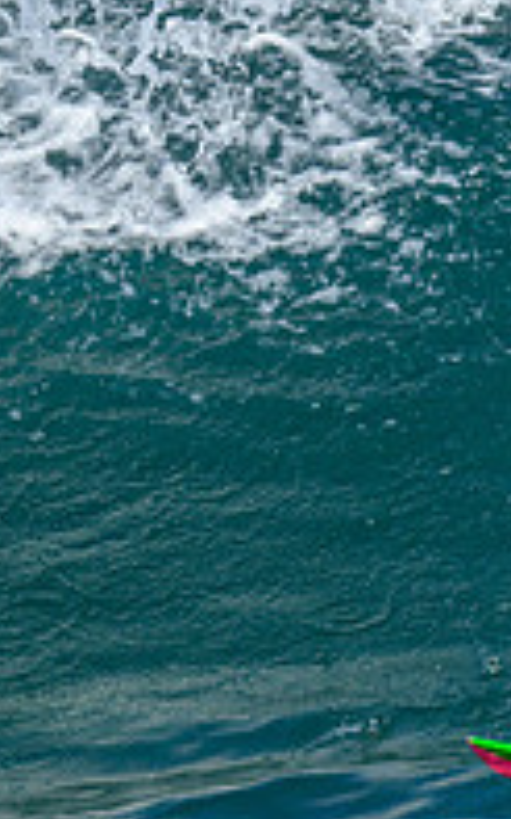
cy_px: 110
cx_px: 742
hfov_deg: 0.4
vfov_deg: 0.7
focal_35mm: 2966
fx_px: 66137
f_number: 6.3
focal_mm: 800
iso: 400
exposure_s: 1/2000
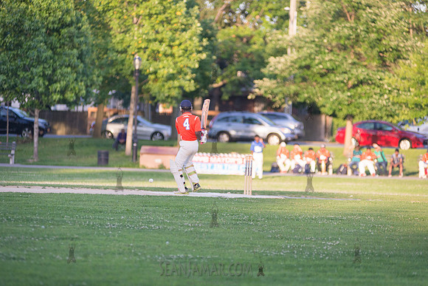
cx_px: 214
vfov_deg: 6.9
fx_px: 2378
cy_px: 143
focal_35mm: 200
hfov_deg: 10.3
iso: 1600
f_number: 2.8
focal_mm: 200
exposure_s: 1/3200
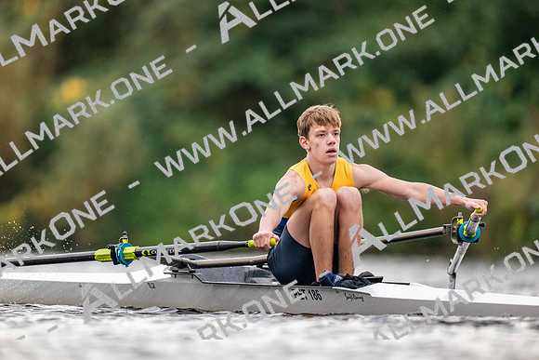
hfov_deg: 3.4
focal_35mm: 600
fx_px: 8985
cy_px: 180
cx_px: 270
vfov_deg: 2.3
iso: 3200
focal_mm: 600
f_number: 4
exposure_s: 1/2500
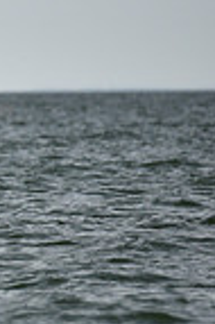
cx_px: -421
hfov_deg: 1.8
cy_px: 56
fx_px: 6923
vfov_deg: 2.7
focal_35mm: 771
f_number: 2.8
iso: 250
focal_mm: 190
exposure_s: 1/1250
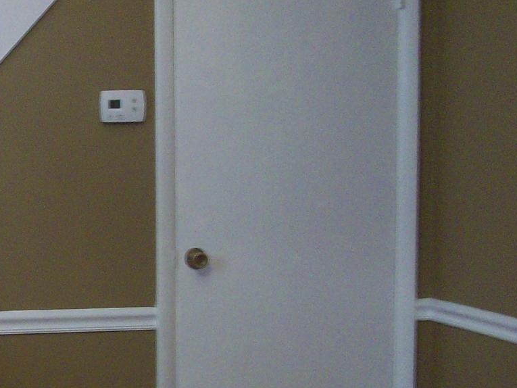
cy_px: 248
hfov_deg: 20.2
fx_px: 1359
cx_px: -102
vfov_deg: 16.2
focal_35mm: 91
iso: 160
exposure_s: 1/8.41
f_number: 2.8
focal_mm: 5.7
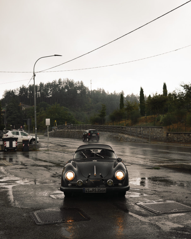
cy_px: 135
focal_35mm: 41
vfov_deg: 44.7
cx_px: 95
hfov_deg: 36.5
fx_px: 290
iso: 100
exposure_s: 1/60
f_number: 5
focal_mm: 36
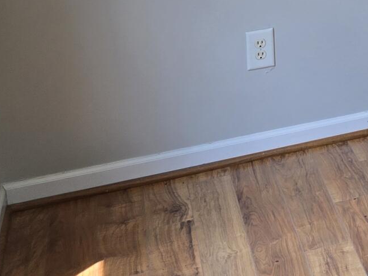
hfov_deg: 15.1
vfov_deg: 12.4
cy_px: -264
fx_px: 1127
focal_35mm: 106
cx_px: 731
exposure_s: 1/120
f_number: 1.7
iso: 40
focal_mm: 6.3
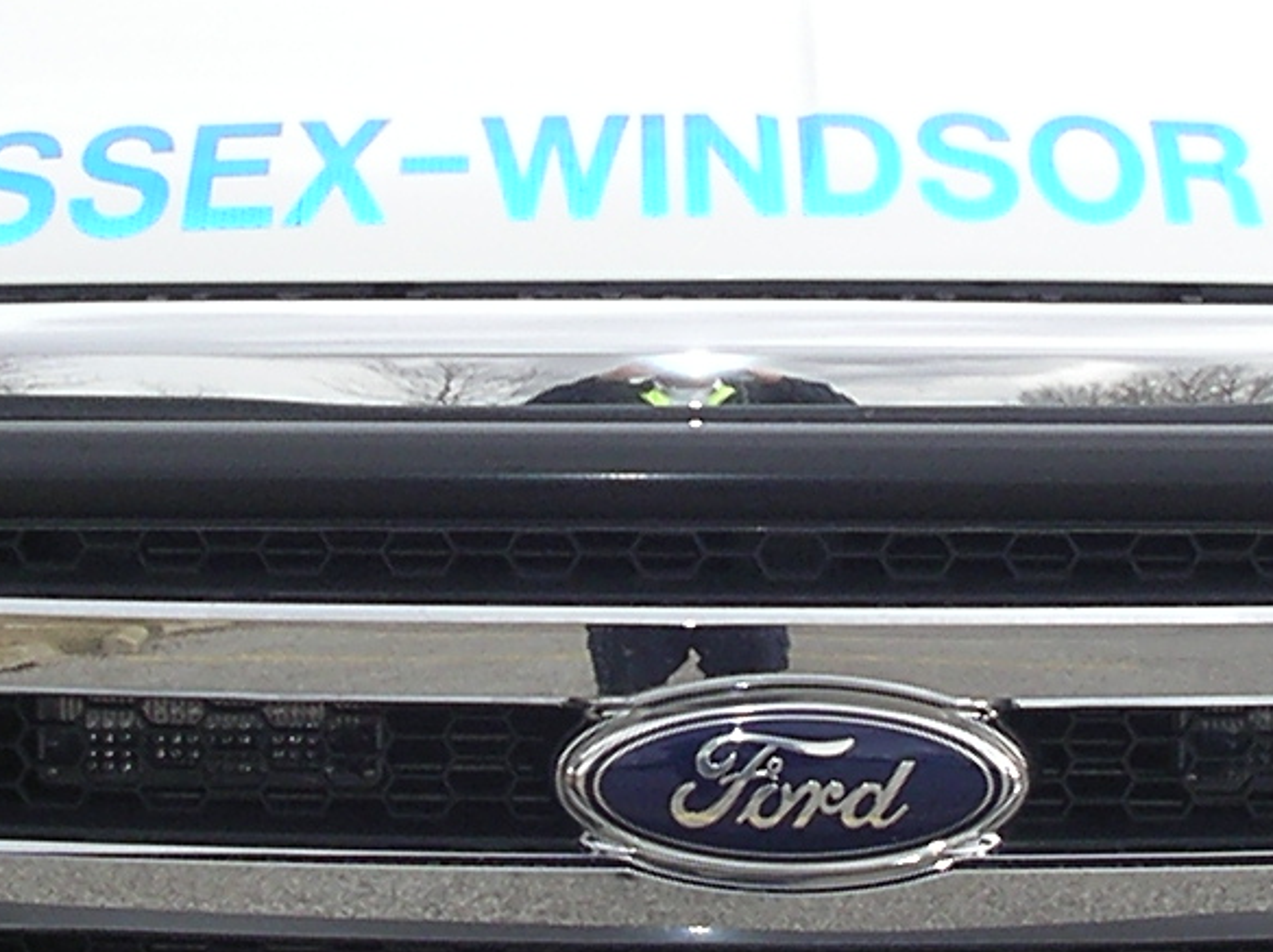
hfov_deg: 13.6
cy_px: 512
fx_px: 5328
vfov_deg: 10.2
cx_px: 719
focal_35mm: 145
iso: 50
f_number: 2.8
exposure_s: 1/320
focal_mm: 5.7
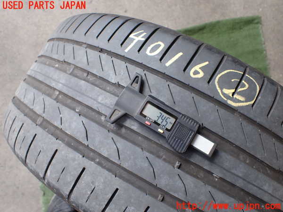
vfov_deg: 46.8
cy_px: 106
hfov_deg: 60.0
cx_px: 142
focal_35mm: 30
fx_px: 245
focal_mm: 5.4
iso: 160
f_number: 2.3
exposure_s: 1/125
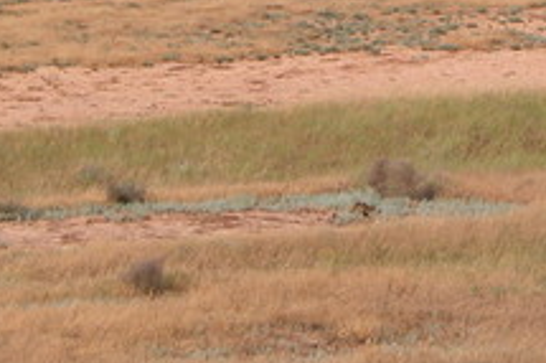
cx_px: 348
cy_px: -160
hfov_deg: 6.6
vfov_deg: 4.4
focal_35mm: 310
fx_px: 4698
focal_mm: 25.4
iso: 100
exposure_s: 1/457
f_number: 6.5
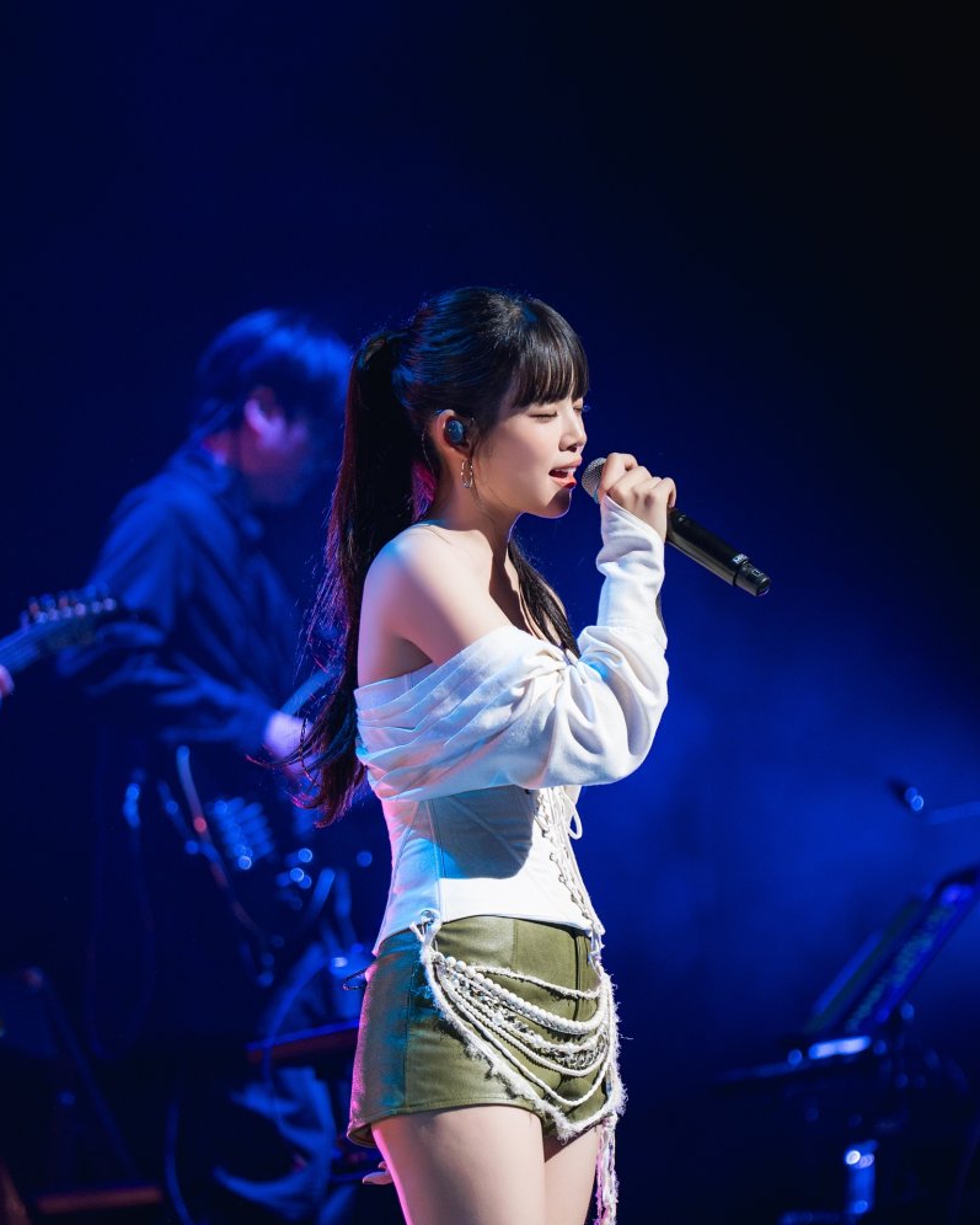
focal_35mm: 329
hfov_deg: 4.7
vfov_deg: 5.9
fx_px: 11926
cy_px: 715
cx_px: 489
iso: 640
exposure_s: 1/320
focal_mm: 194
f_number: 2.8
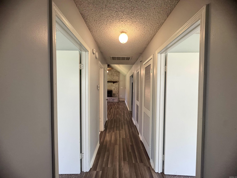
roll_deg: -1.7
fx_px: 96
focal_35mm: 14
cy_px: 89
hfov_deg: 102.1
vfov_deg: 85.7
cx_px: 118
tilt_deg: -2.7
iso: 250
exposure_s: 1/120
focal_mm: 2.22
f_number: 2.2
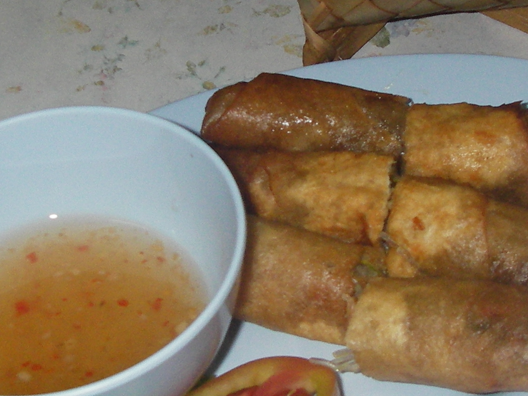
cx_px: 285
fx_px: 1419
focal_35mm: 93
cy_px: 125
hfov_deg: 21.1
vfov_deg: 15.9
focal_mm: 6.3
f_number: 3.3
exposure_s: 1/30
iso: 100
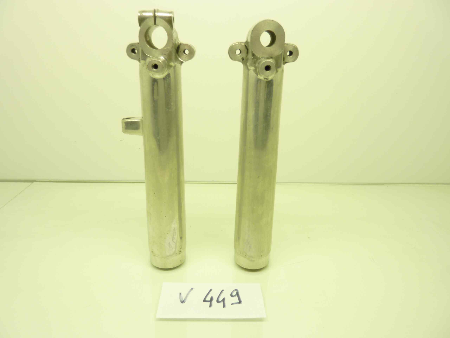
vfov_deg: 54.9
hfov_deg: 69.4
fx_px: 325
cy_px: 169
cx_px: 225
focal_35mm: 25
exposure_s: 1/25
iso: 80
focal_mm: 4.1
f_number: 3.3
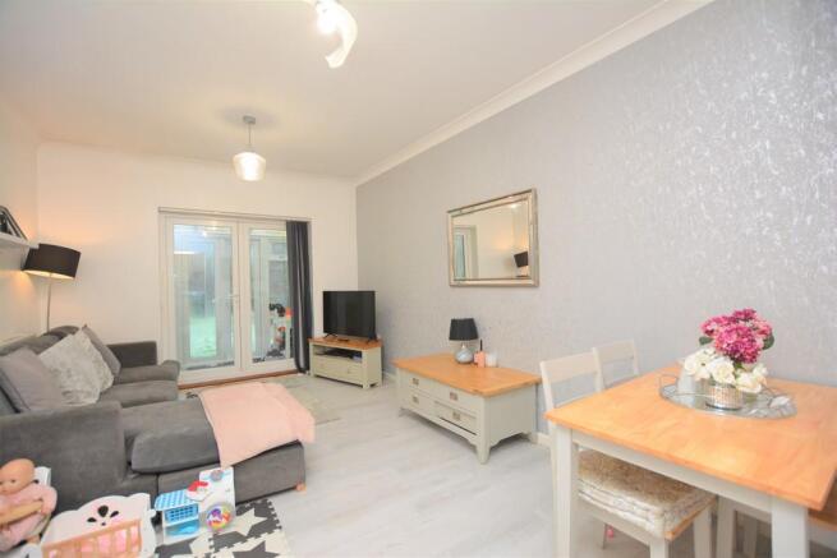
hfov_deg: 100.4
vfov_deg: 77.4
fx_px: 349
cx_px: 418
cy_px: 279
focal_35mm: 15
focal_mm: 10
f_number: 4
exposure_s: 1/60
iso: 450
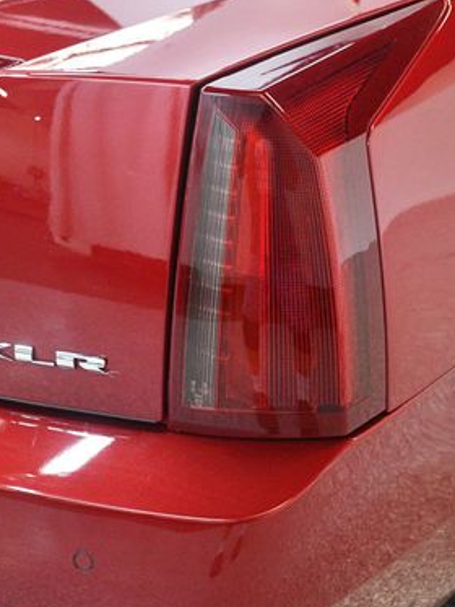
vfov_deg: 29.4
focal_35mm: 66
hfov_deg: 22.3
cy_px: 286
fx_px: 1156
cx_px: 240
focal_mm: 27
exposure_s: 1/100
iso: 3200
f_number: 4
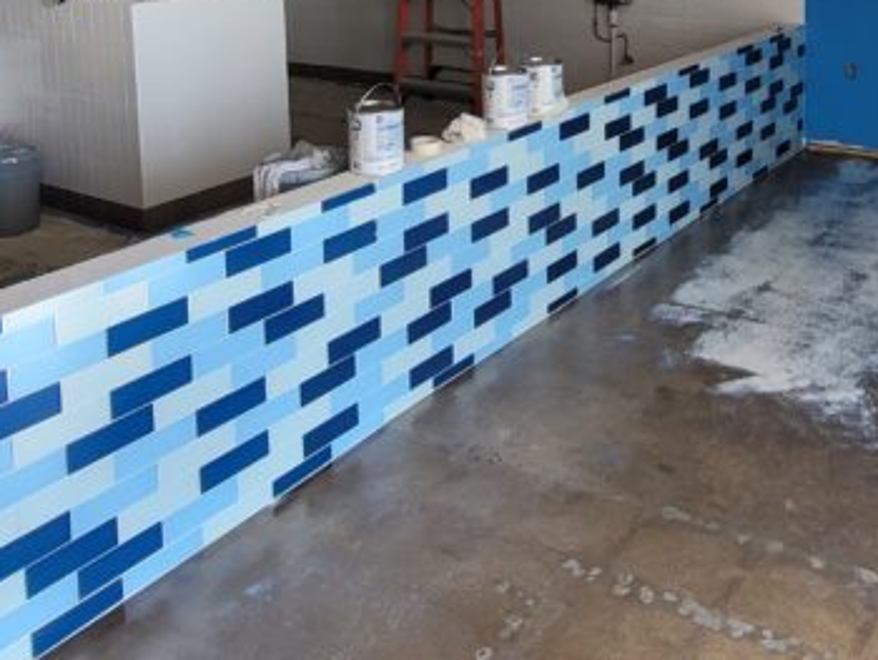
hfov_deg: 48.2
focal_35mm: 38
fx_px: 964
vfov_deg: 34.0
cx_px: 582
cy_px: -18
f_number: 2.2
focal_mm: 2.2
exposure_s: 1/120
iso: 64
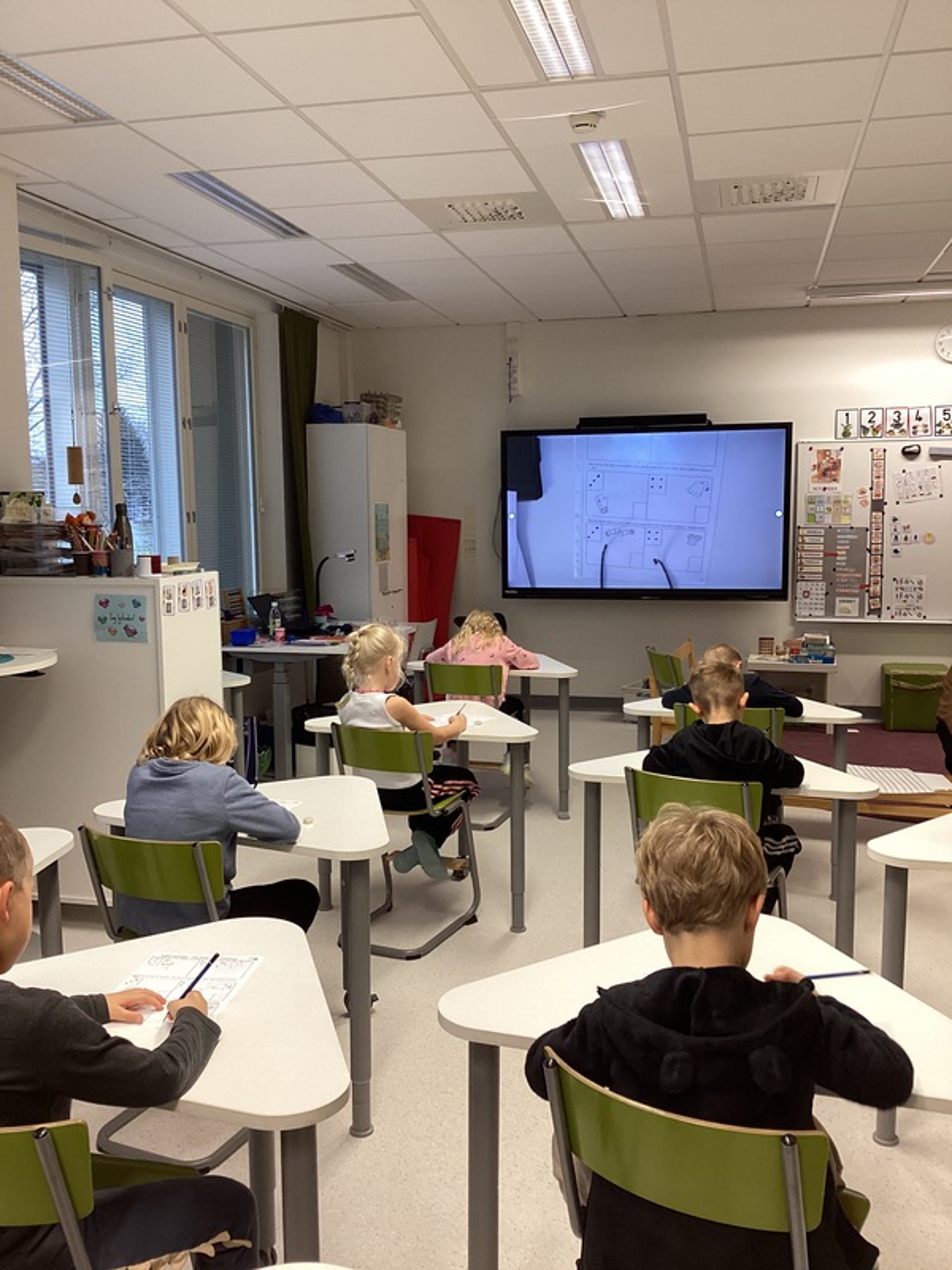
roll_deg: -1.6
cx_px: 476
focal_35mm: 31
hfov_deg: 45.4
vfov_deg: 58.4
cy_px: 635
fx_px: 1137
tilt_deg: -6.6
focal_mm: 3.3
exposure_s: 1/50
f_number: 2.4
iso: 100
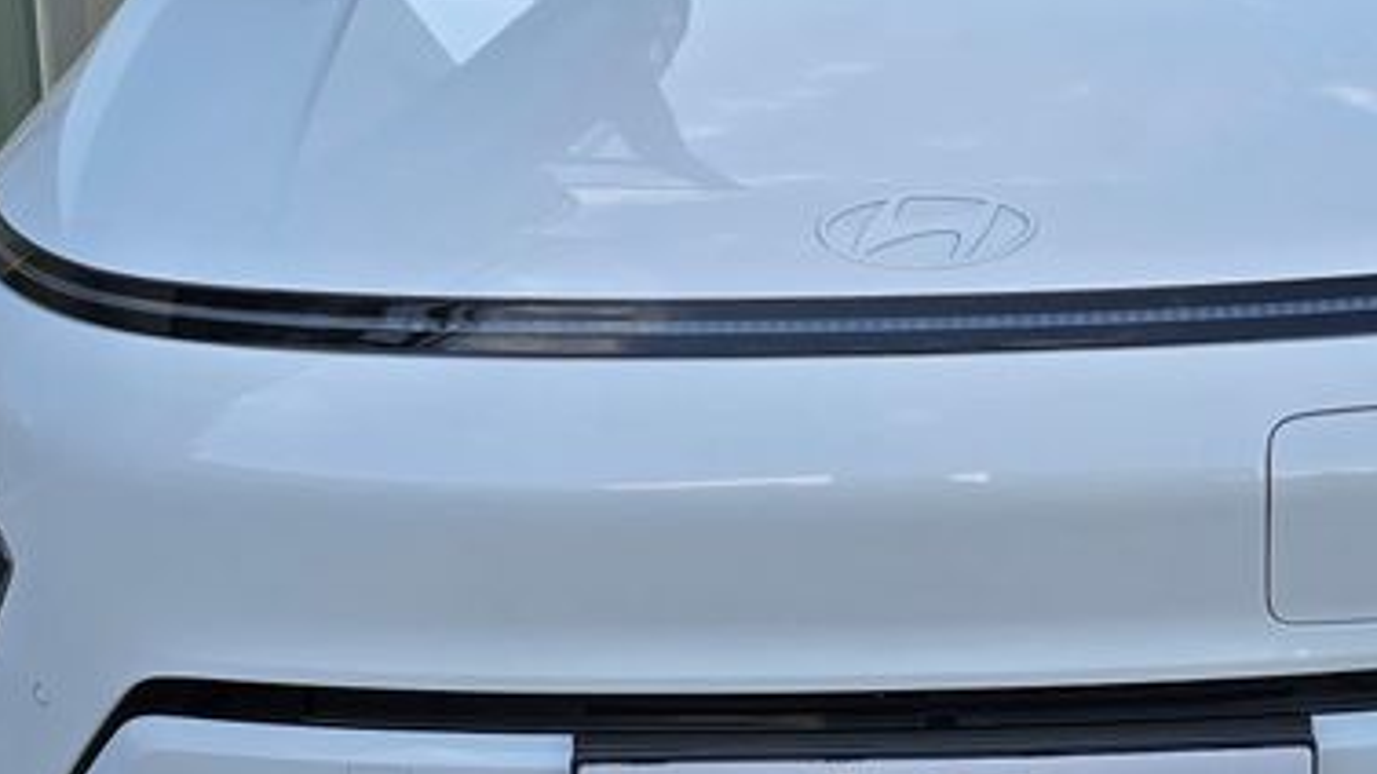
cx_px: 855
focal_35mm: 68
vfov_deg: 17.6
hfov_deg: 30.9
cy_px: 204
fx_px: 2483
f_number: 1.7
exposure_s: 1/279
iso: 12
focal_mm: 6.3
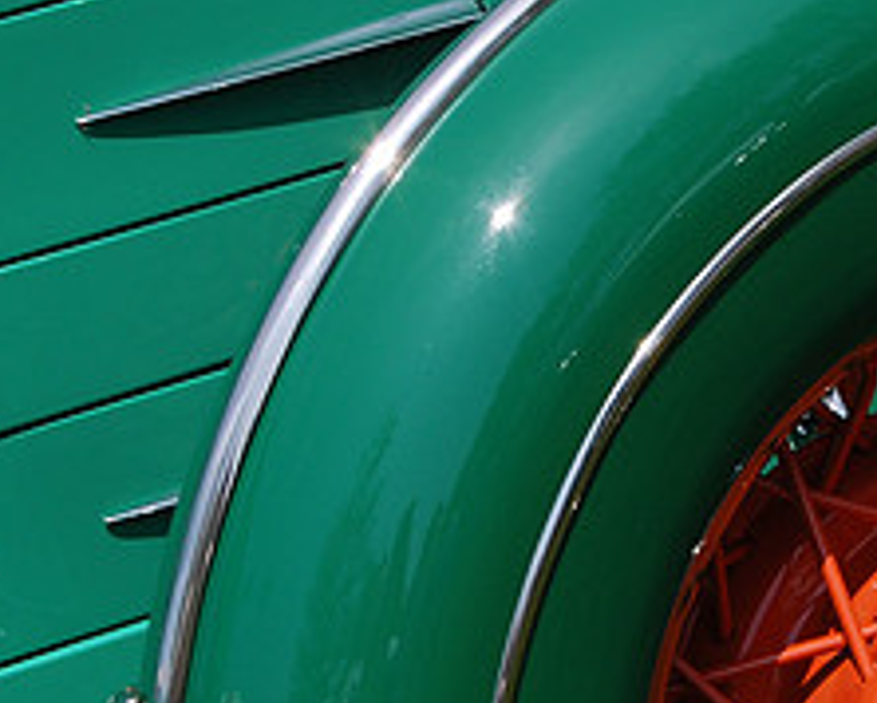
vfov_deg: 9.3
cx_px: 672
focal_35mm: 165
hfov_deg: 11.6
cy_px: 569
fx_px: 4292
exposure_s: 1/400
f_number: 10
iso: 200
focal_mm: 45
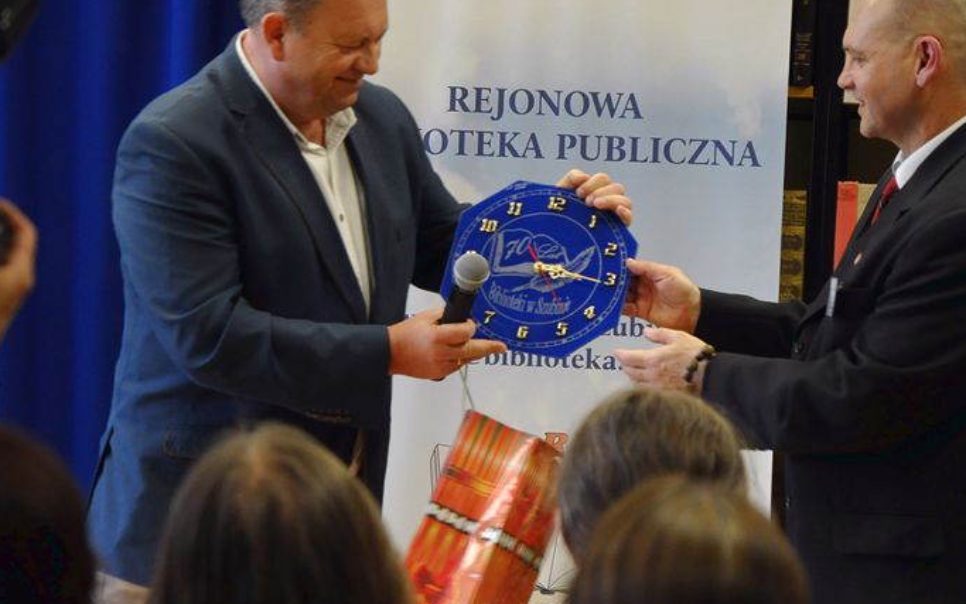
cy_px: 231
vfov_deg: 6.6
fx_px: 5256
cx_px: 576
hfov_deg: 10.5
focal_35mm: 200
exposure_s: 1/60
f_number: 5.6
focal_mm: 105
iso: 1600
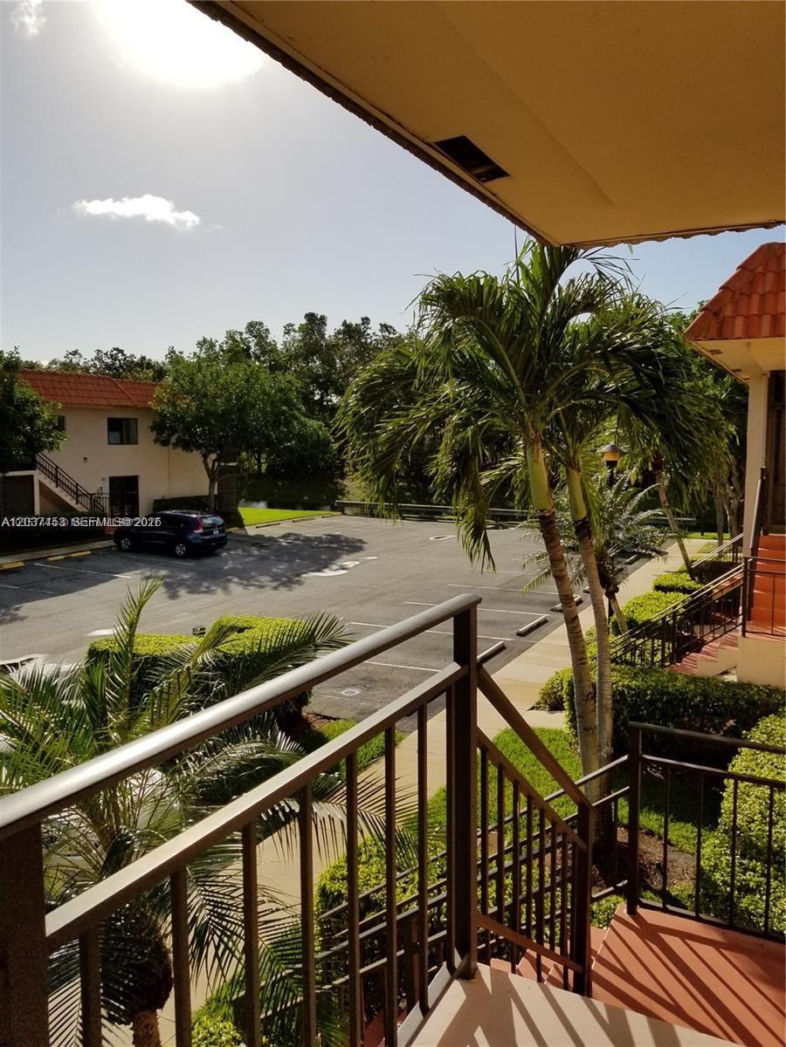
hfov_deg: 53.1
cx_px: 393
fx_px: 787
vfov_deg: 67.3
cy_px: 524
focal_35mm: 26
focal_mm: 4.25
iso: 50
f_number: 1.7
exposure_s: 1/7576
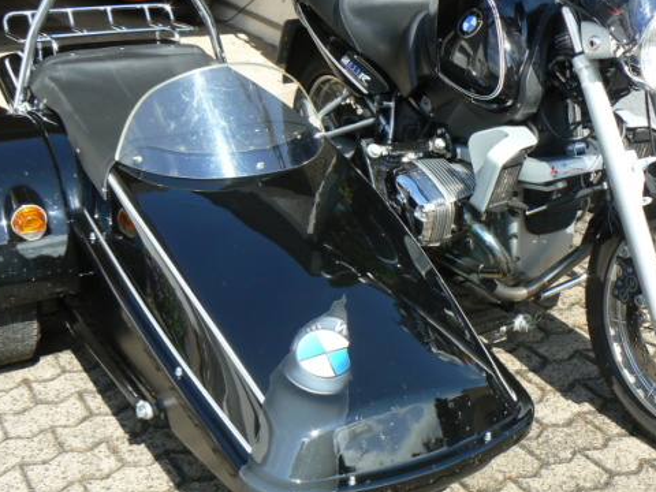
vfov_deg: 29.1
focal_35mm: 50
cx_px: 372
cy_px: 226
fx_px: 948
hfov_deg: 38.1
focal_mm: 6
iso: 80
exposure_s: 1/200
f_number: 5.6
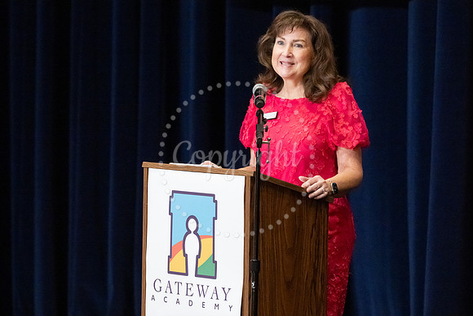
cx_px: 214
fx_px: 2876
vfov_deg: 6.3
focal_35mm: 219
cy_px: 143
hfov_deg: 9.4
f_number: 5.6
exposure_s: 1/500
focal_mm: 200
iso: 16000
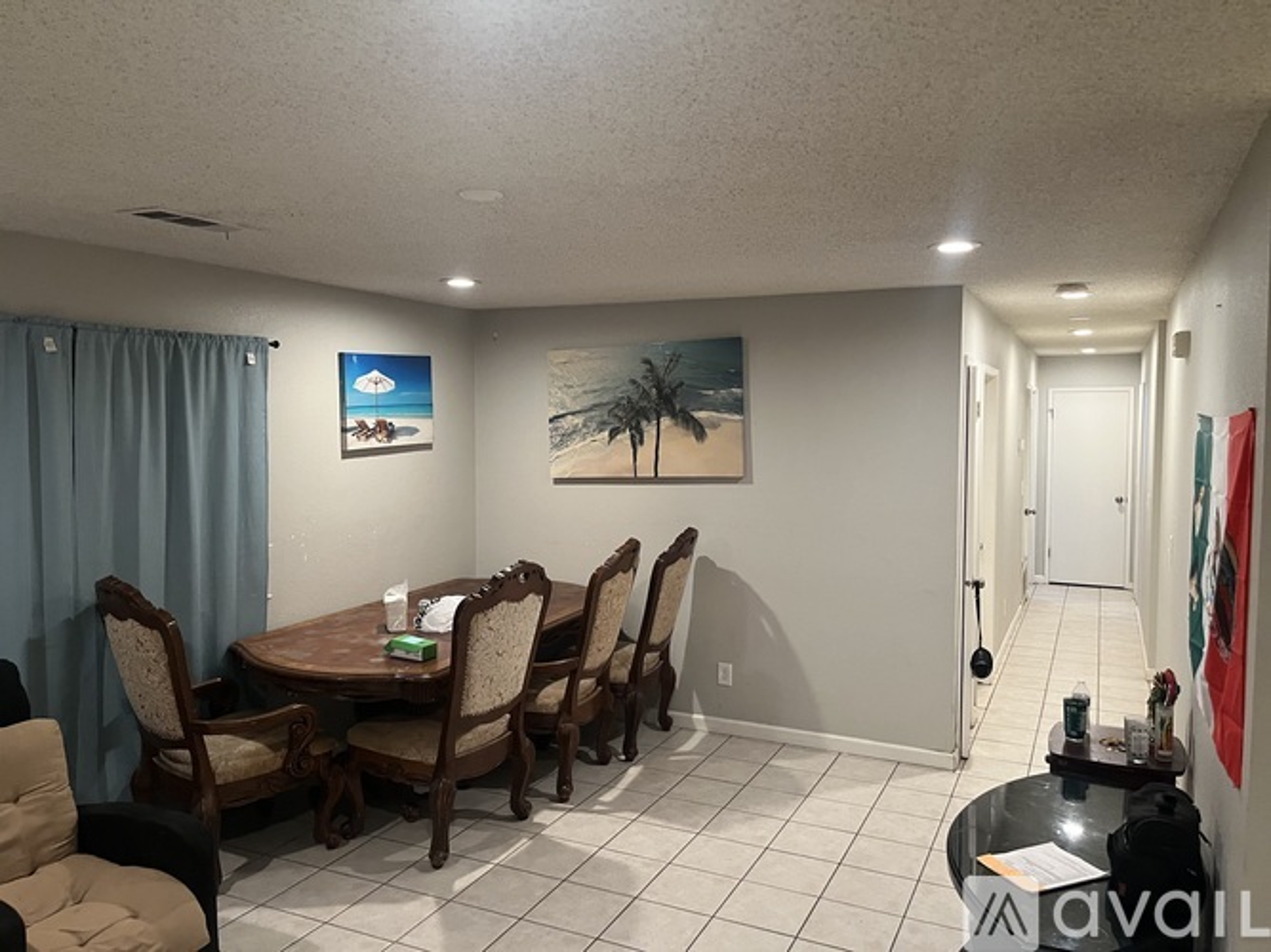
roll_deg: -0.1
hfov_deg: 67.3
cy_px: 476
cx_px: 636
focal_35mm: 26
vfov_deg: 53.0
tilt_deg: -2.7
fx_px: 954
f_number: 1.6
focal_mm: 5.1
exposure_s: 1/60
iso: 250
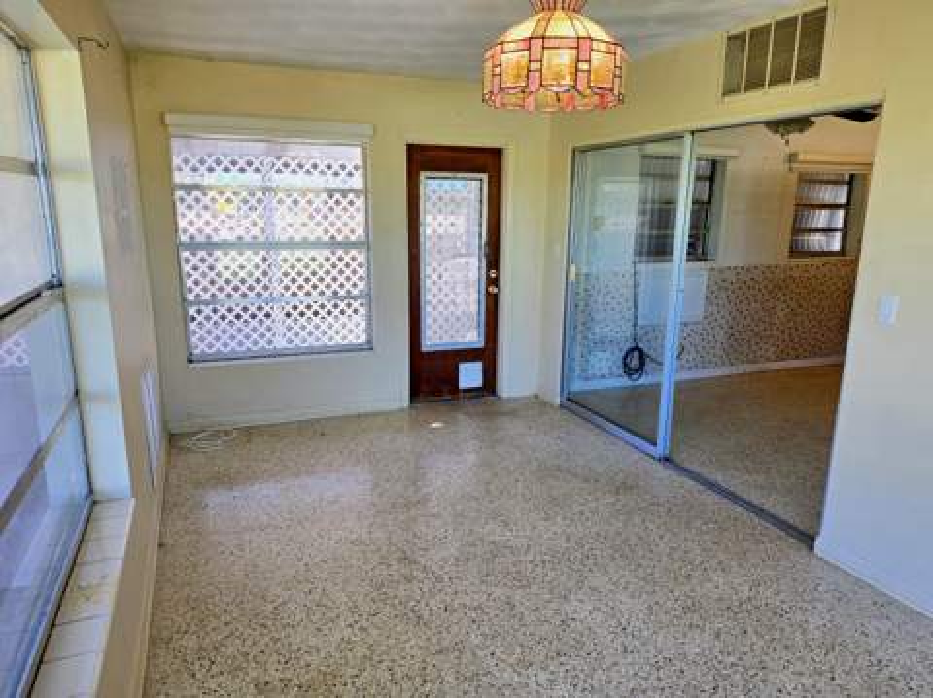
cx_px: 466
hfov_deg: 74.0
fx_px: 619
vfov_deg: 58.8
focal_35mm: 23
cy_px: 349
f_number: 1.4
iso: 40
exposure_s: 1/182
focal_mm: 6.5
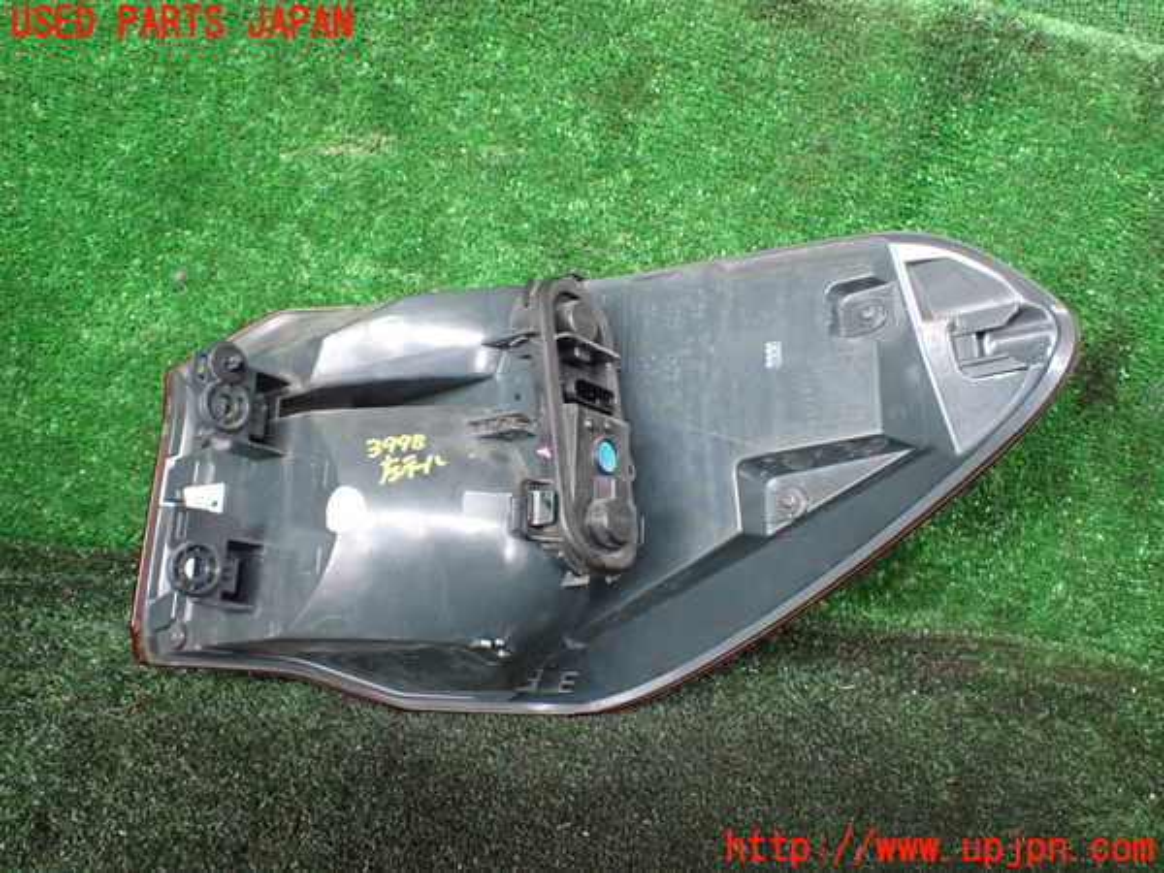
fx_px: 1009
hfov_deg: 60.0
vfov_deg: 46.8
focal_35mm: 30
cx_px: 582
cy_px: 436
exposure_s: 1/80
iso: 800
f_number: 2.3
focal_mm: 5.4
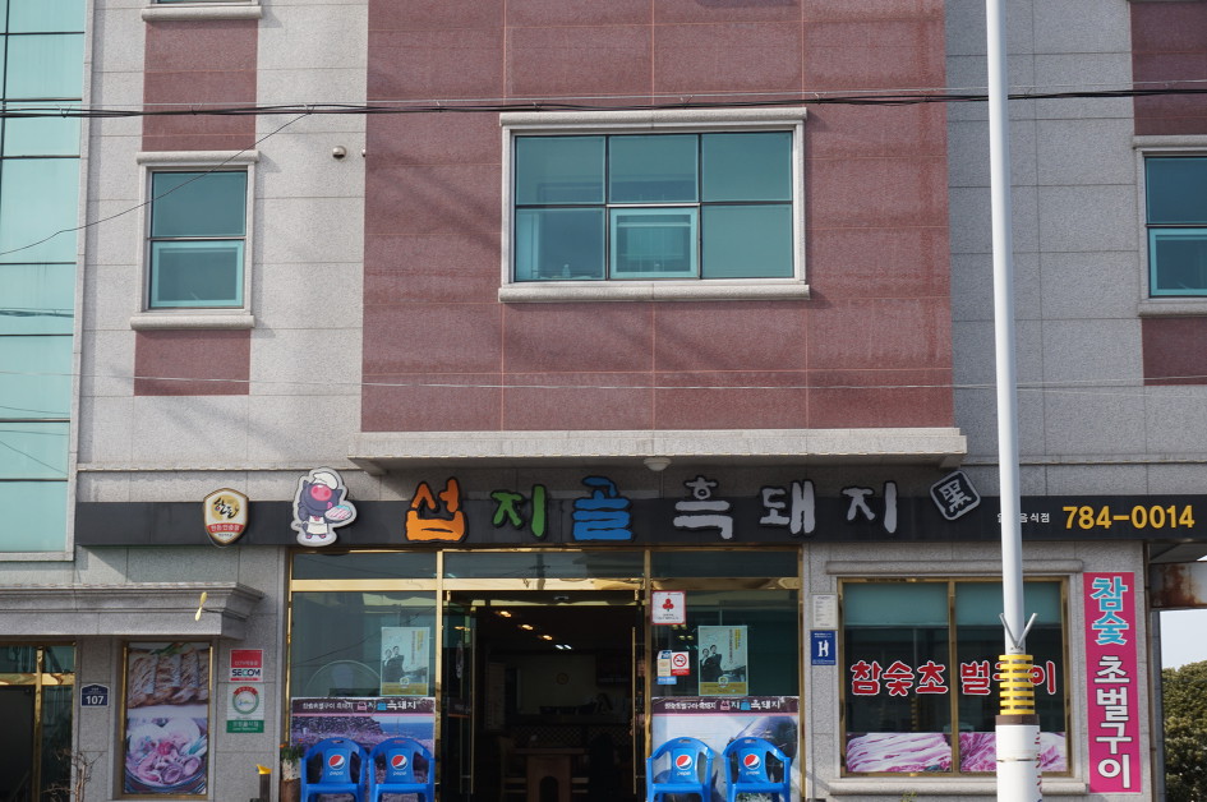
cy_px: 401
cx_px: 604
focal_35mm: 68
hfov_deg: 29.9
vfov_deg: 20.1
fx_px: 2261
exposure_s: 1/125
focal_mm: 45
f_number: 11
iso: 200
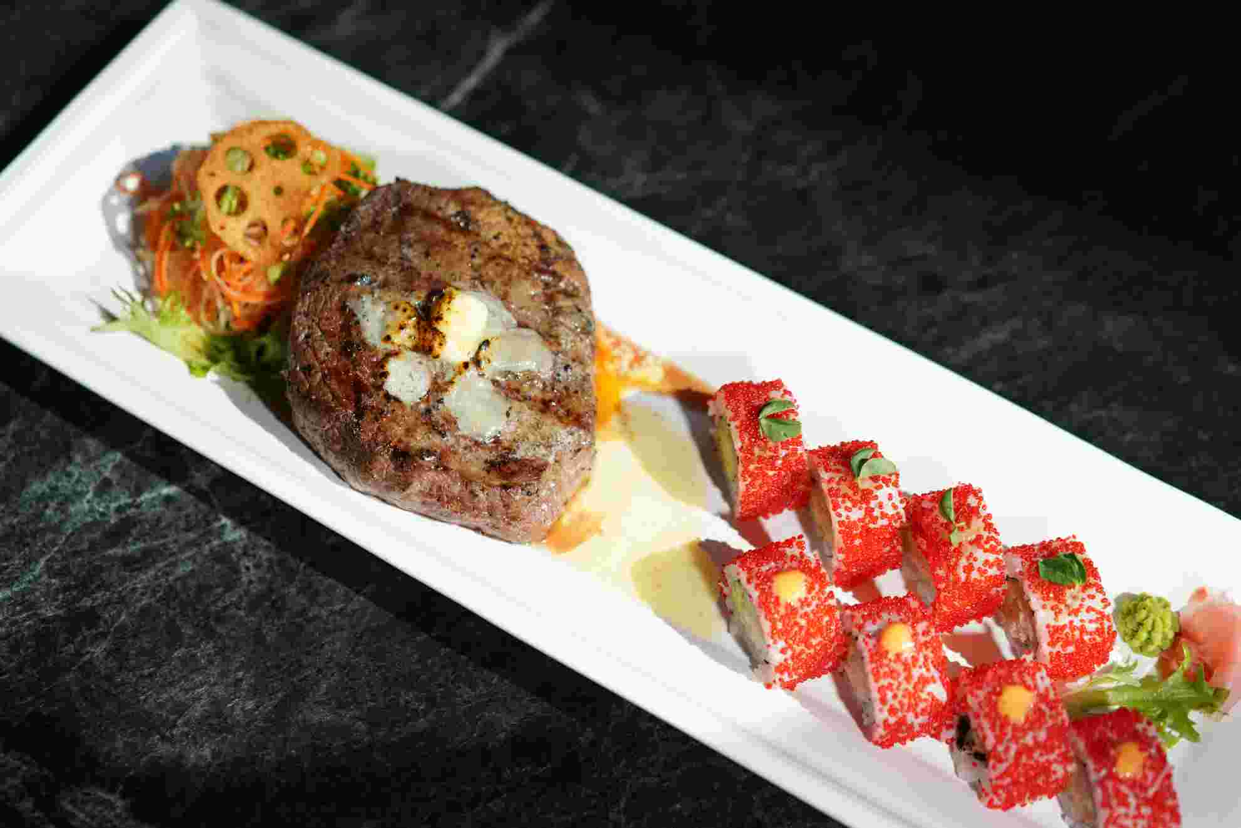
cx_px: 620
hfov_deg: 36.2
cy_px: 414
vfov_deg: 24.6
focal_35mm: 55
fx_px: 1896
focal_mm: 55
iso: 250
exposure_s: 1/1600
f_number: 2.8
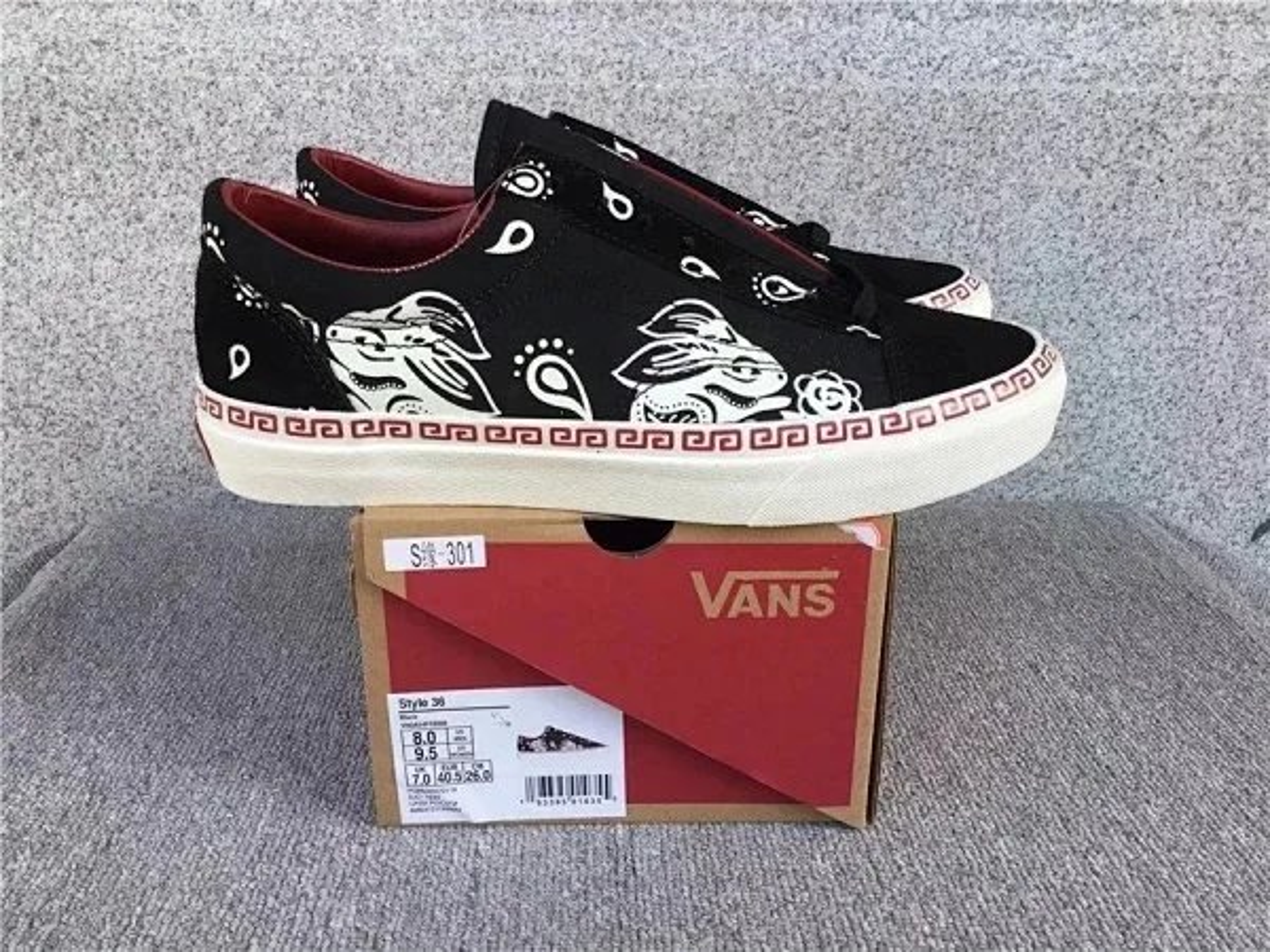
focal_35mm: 31
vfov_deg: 45.4
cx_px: 635
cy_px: 476
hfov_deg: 58.4
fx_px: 1137
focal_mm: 3.3
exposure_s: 1/185
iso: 25
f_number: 2.4
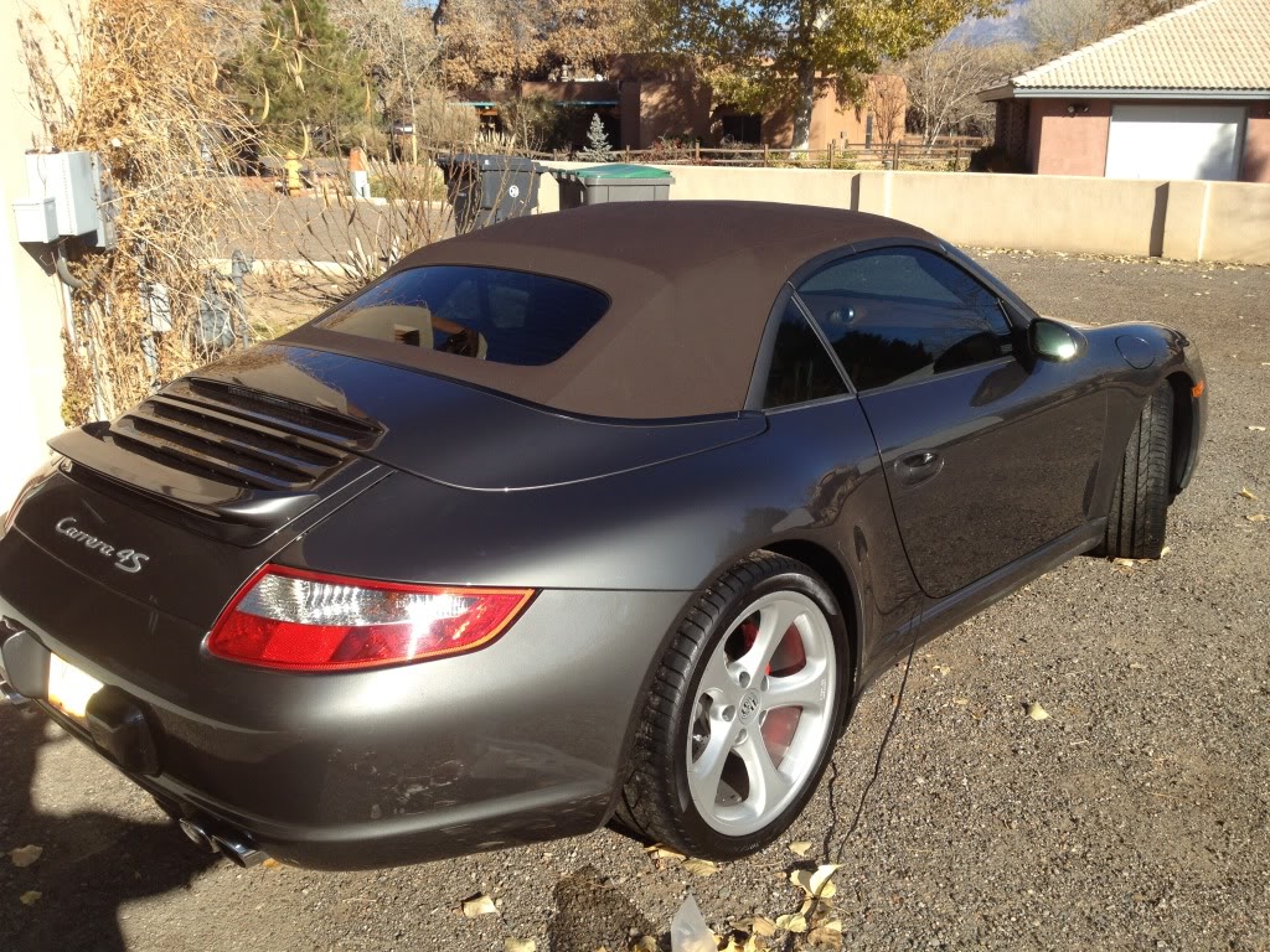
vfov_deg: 40.7
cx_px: 635
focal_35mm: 35
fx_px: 1284
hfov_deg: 52.6
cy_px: 476
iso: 64
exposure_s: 1/1104
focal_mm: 4.3
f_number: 2.4
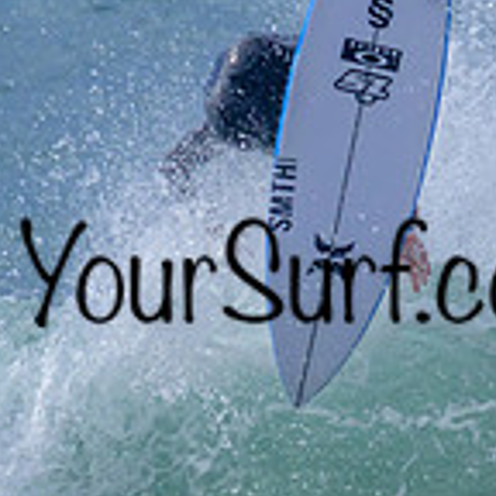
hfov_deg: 0.5
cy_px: 194
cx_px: 388
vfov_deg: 0.5
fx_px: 60743
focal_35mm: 3747
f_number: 11
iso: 720
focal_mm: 800
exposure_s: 1/2000
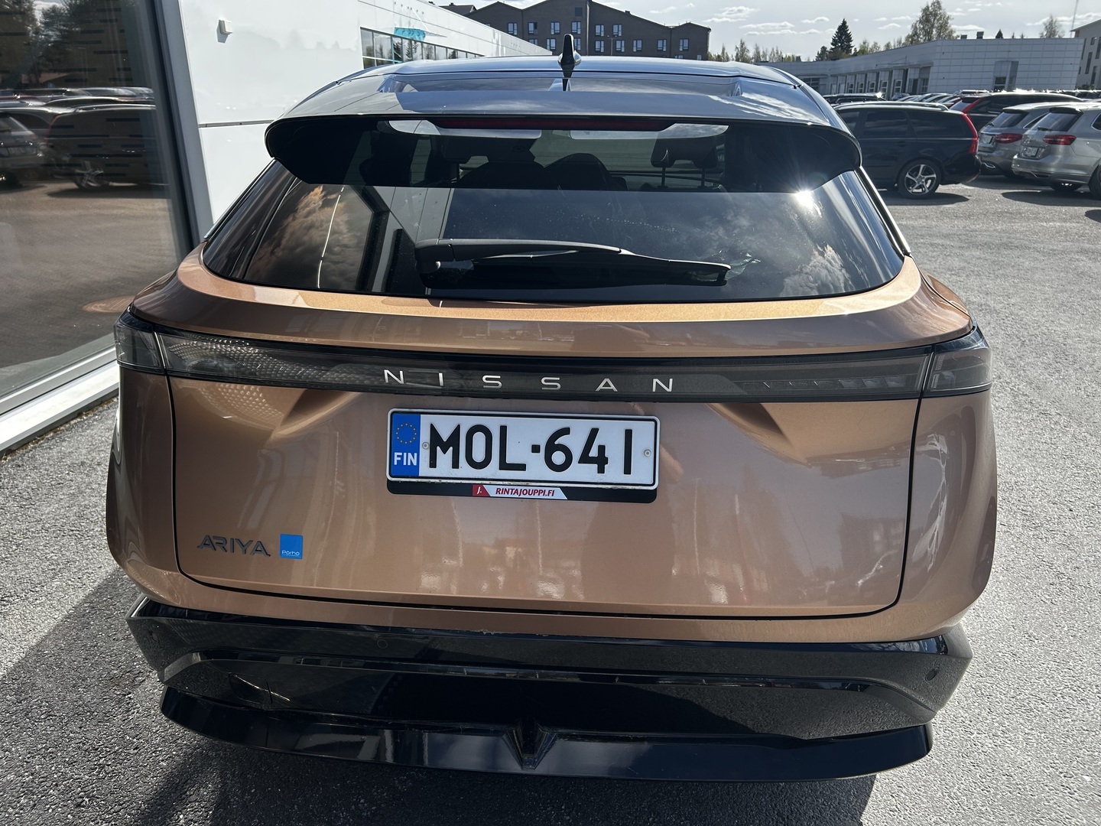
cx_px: 550
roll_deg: -0.6
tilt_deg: -21.0
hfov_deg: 67.3
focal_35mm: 26
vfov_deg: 53.1
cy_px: 413
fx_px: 827
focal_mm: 5.7
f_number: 1.5
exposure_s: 1/2299
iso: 50
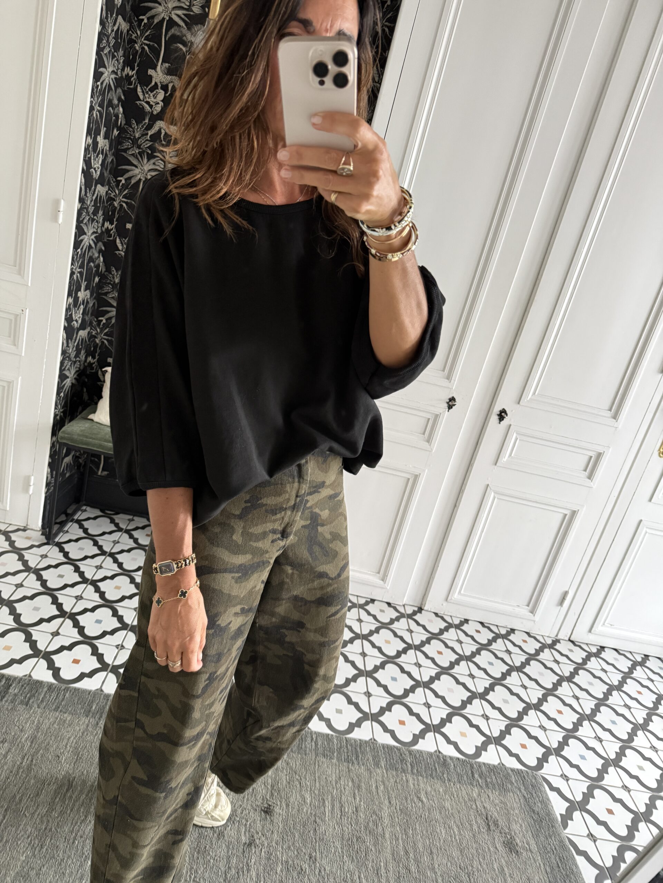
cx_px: 332
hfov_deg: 56.8
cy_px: 442
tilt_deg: -40.1
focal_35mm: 24
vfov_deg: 71.6
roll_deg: -18.2
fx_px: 613
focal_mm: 6.76
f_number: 1.78
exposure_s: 1/45
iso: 800
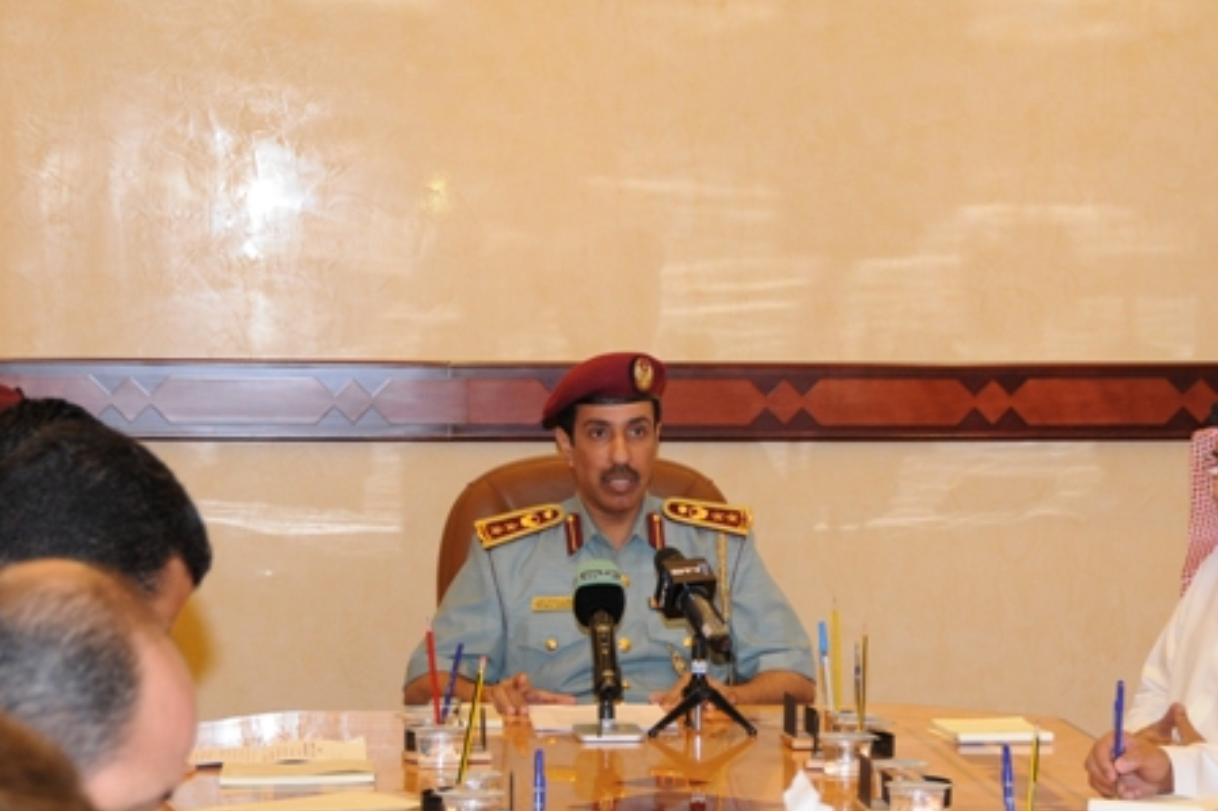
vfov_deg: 12.8
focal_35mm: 107
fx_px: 3619
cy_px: 513
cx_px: 749
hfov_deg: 19.1
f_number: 4.8
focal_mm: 50
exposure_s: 1/60
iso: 640
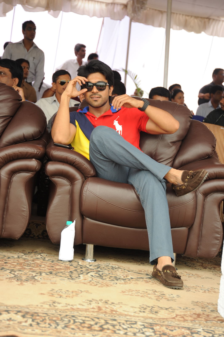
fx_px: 766
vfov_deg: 24.8
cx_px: 112
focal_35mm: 82
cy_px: 168
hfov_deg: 16.6
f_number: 6.3
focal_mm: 82
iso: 500
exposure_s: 1/125
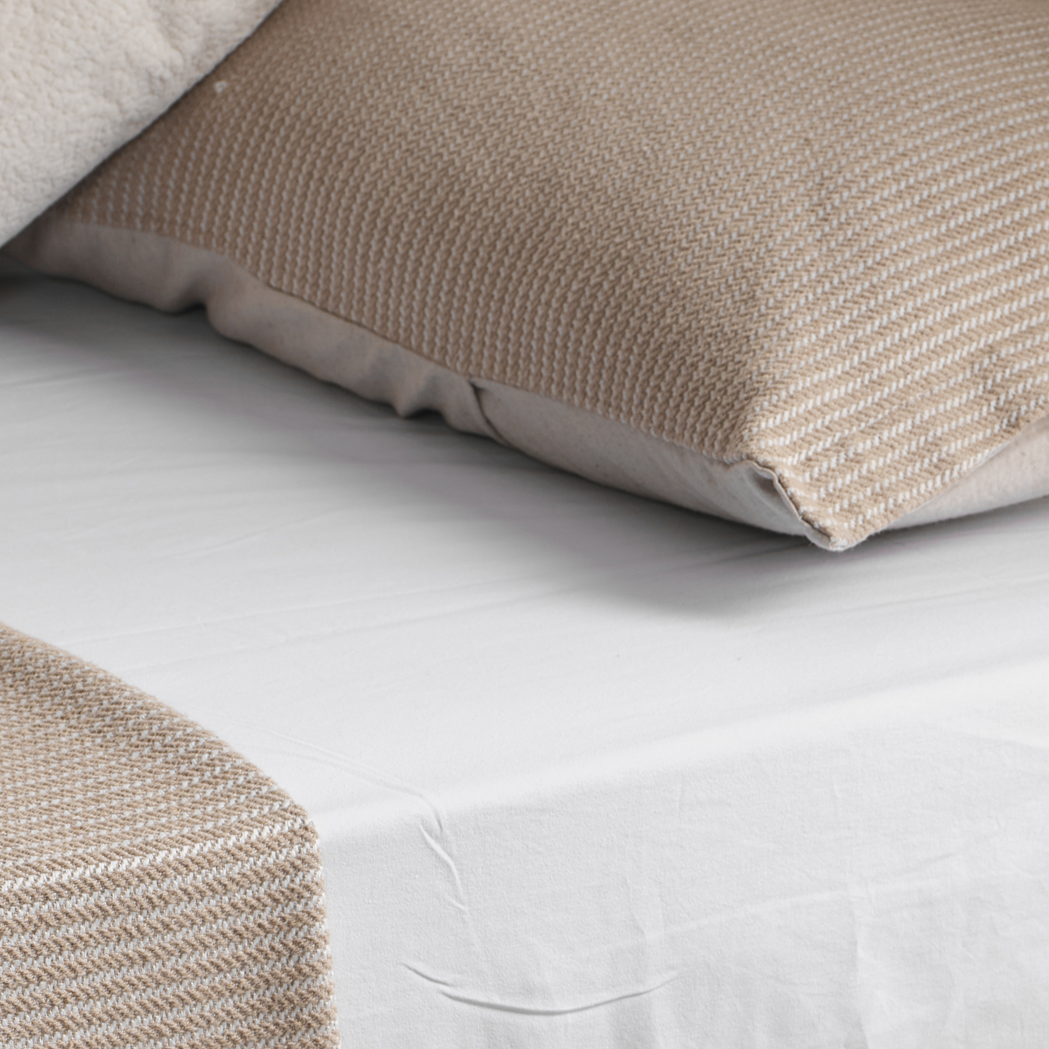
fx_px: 6857
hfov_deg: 8.5
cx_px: 1662
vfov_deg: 8.6
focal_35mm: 200
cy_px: 1473
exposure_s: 1/4
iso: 160
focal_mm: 70.4
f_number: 11
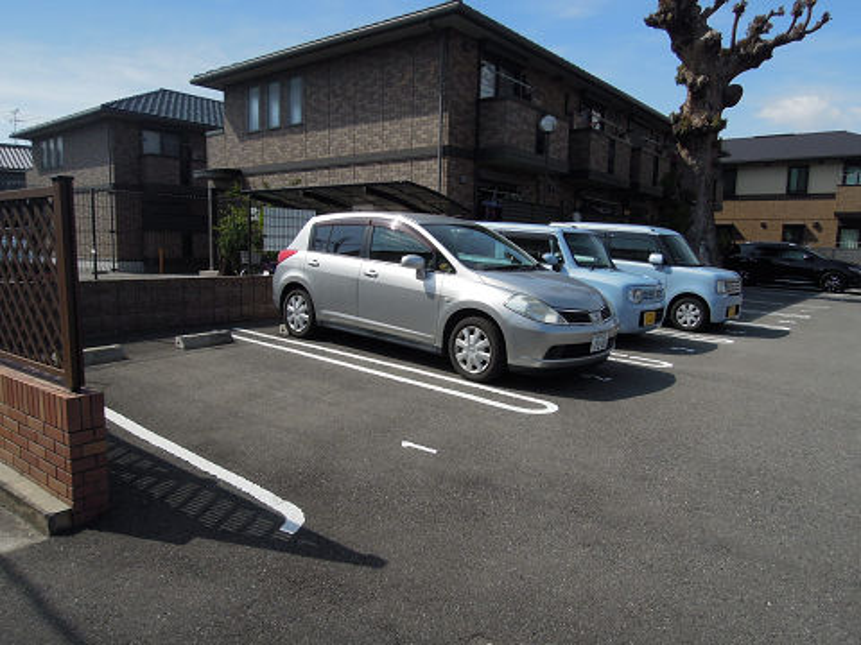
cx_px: 430
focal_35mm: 24
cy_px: 322
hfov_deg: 71.6
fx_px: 597
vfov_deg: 56.8
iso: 160
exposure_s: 1/1600
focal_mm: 4.3
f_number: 4
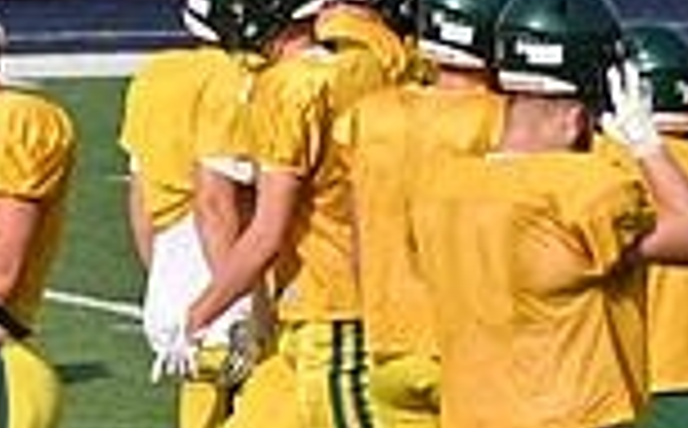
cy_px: 223
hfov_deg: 2.3
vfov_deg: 1.4
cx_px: 450
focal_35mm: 930
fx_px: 17406
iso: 100
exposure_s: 1/800
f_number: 5.6
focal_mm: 160
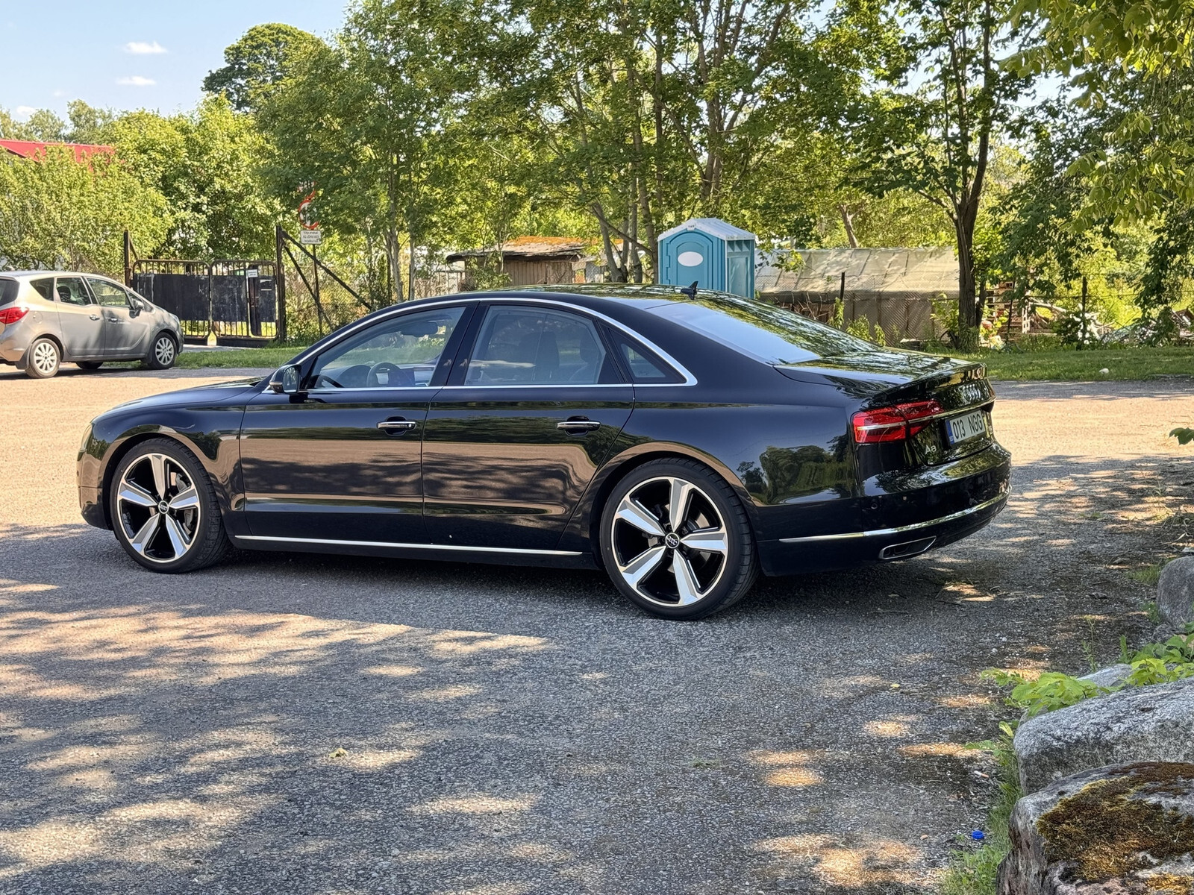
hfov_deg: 39.7
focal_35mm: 48
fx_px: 1656
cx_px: 597
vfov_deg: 30.3
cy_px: 448
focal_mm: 6.76
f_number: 1.78
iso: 64
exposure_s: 1/276
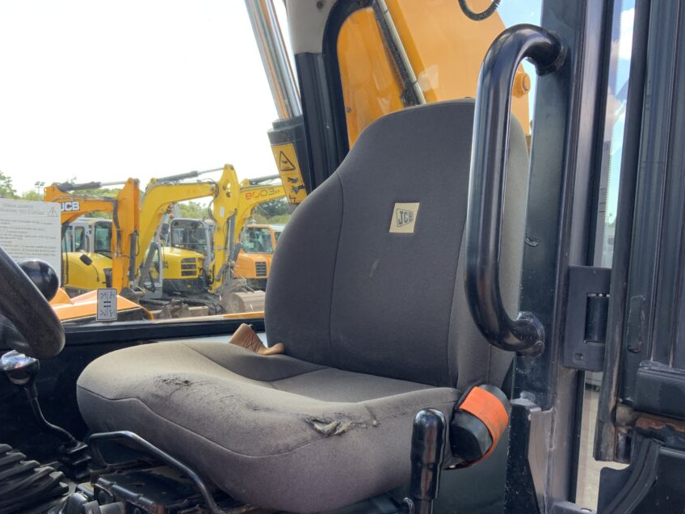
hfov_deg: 52.5
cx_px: 382
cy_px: 301
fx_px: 693
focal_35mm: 35
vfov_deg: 40.6
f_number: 1.8
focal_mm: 3
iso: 16
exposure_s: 1/186
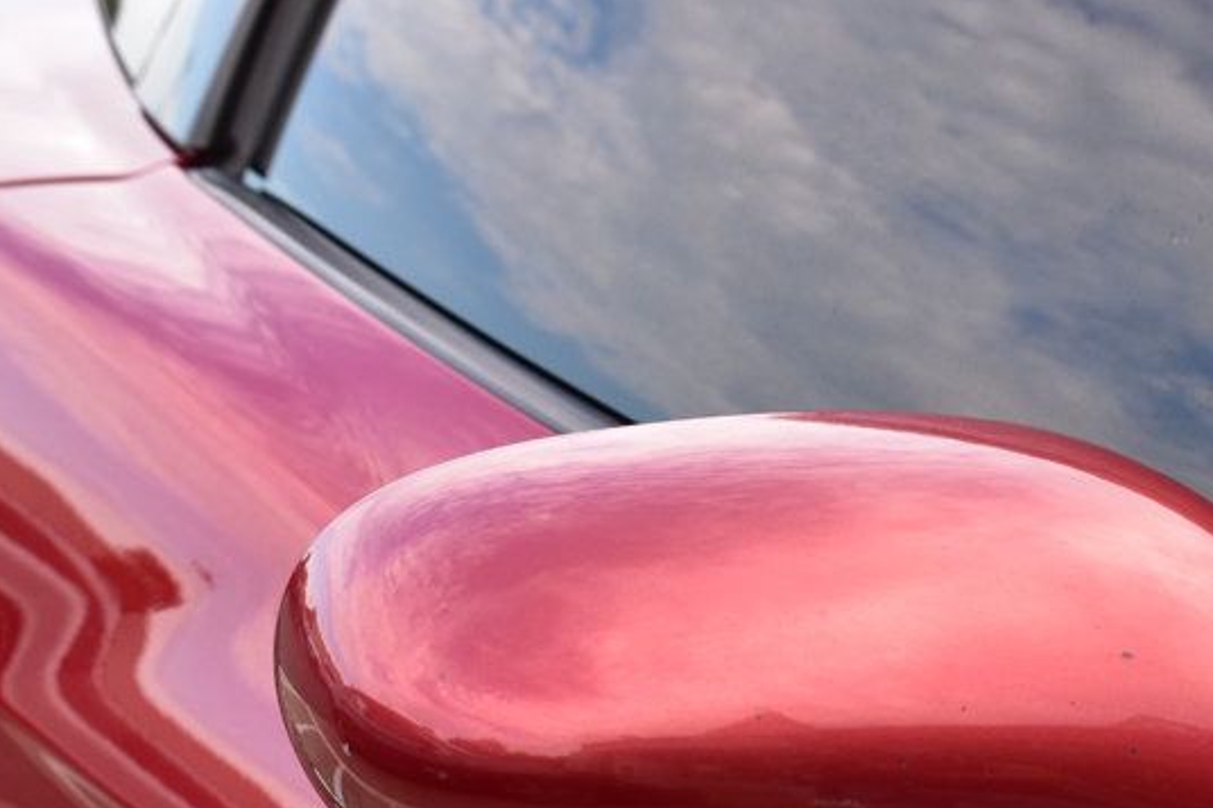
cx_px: 851
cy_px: 659
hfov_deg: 23.5
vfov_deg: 15.8
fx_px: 2897
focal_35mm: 86
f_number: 9
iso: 400
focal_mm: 30
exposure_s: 1/160
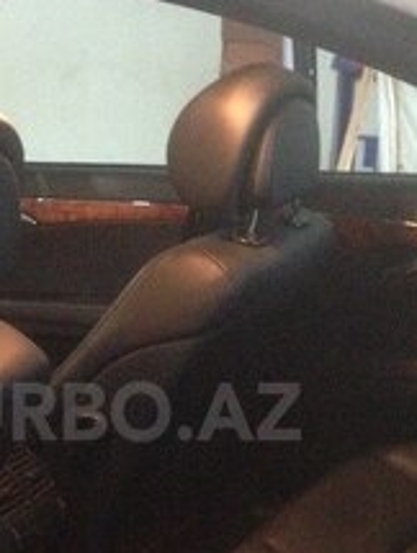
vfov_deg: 25.3
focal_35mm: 76
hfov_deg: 19.3
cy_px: 412
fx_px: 1217
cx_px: 103
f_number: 2.4
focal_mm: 4.12
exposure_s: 1/15
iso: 800
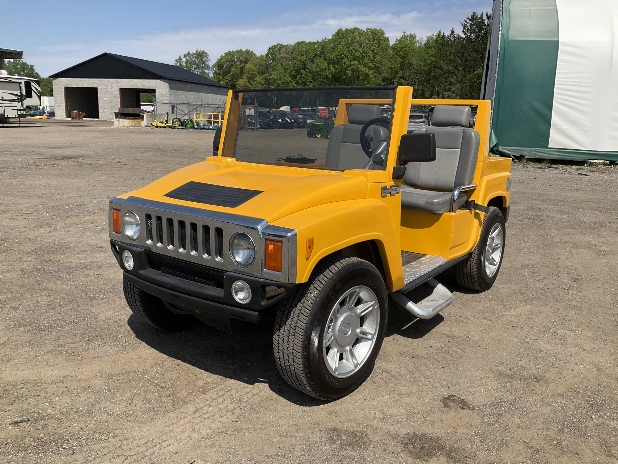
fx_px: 518
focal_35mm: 29
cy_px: 232
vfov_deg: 48.2
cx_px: 309
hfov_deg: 61.7
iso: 25
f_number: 1.8
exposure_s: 1/2427
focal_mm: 3
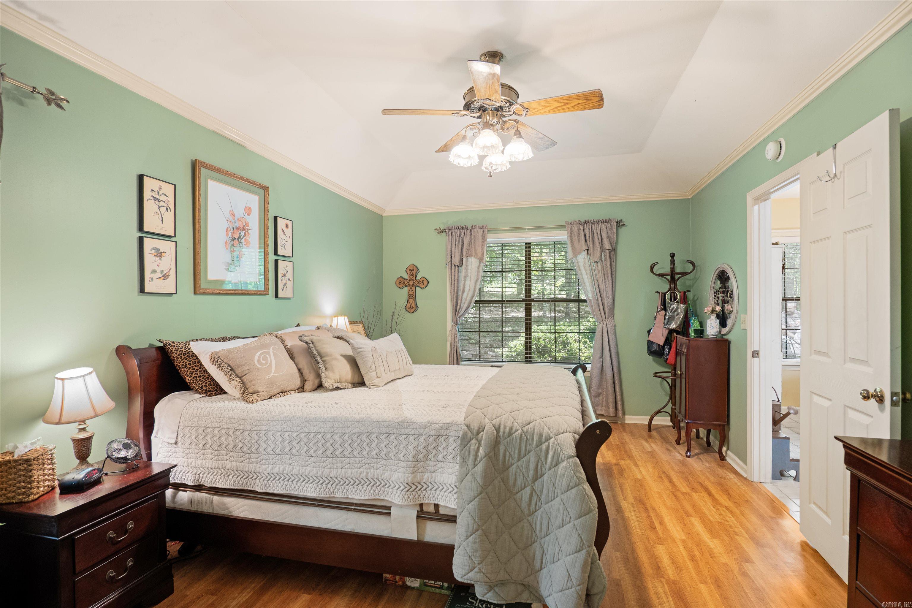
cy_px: 304
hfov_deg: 96.7
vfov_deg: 73.7
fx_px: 405
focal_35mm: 16
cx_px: 456
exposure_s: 1/8
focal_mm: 16
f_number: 5.6
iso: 1600
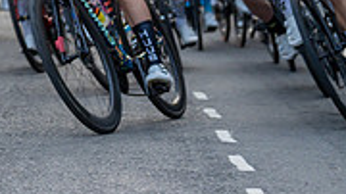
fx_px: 2164
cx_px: -200
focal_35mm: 236
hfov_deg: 8.9
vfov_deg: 5.1
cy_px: -153
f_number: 2.8
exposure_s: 1/800
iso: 1000
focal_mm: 70
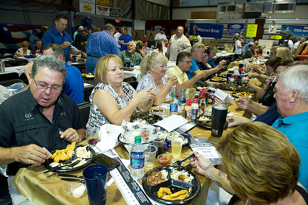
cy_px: 102
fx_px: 205
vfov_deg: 53.1
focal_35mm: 24
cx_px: 154
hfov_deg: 73.8
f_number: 4.5
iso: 1250
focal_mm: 24
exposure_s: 1/60
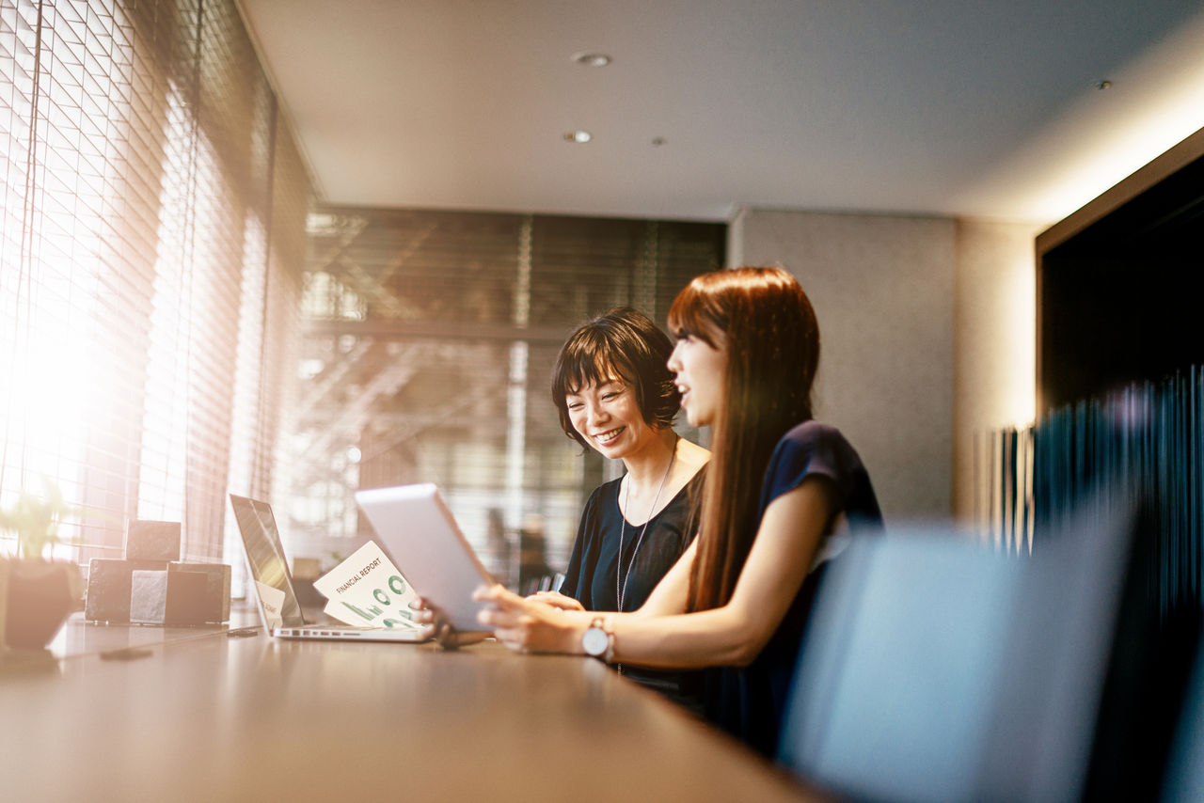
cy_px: 402
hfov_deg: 39.6
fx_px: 1672
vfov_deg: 27.0
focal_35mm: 50
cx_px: 602
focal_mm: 50
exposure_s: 1/400
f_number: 1.4
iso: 500
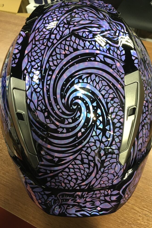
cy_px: 111
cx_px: 74
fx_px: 196
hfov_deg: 42.3
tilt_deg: -54.3
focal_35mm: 31
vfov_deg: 60.3
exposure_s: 1/30
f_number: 2.2
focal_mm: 4.15
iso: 125
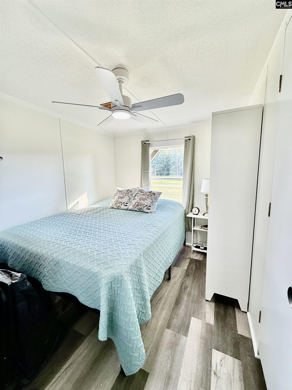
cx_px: 146
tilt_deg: -6.4
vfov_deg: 102.1
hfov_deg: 85.7
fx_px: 157
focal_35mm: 14
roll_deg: +0.6
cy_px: 195
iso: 100
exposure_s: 1/100
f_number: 2.2
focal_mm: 2.22
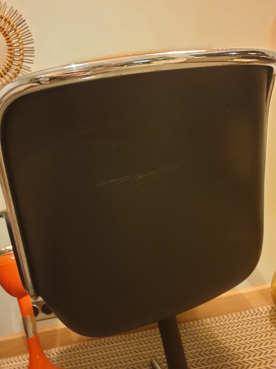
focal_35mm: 26
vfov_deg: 67.3
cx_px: 138
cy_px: 184
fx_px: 276
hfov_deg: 53.1
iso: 500
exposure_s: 1/10
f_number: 1.5
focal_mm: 4.3
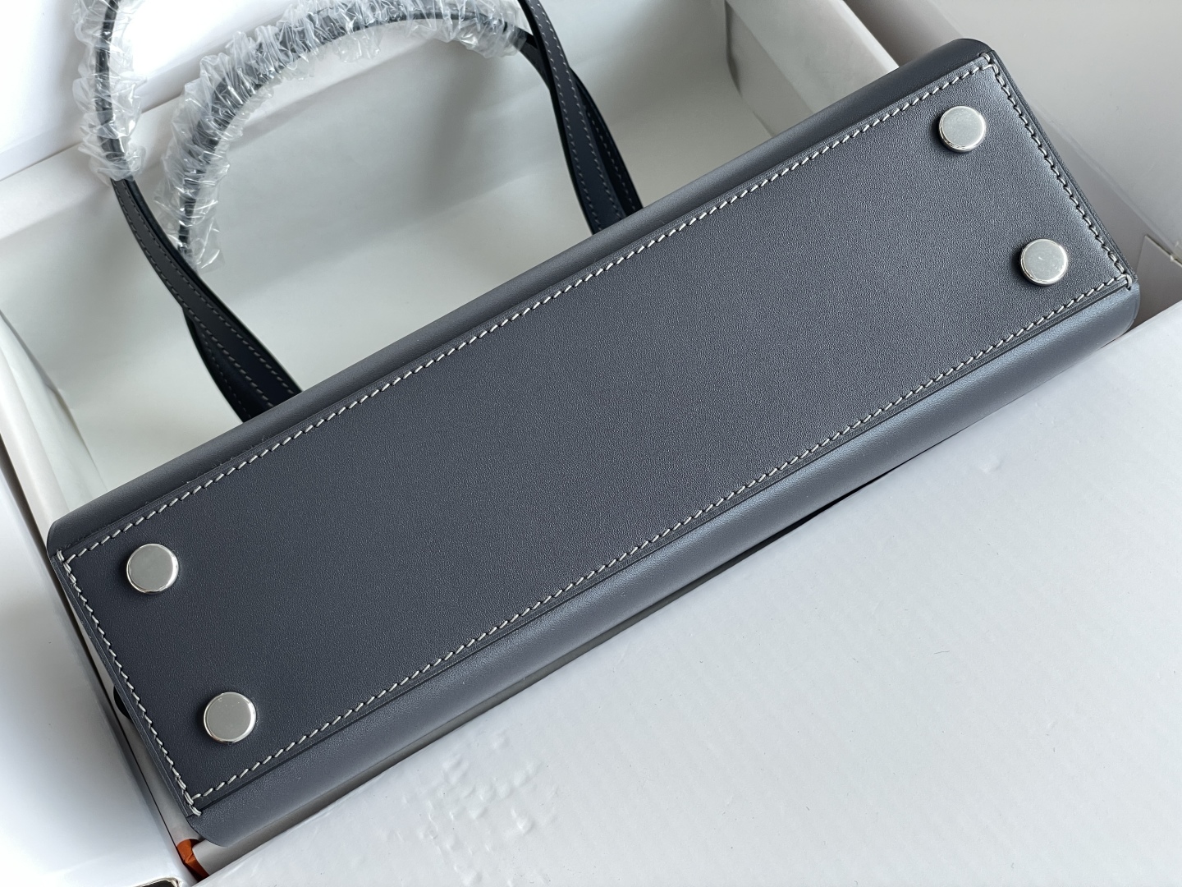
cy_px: 444
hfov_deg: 36.8
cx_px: 591
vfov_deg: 28.0
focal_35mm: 52
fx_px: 1776
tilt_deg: -60.3
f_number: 2
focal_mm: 6
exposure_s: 1/99
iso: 32
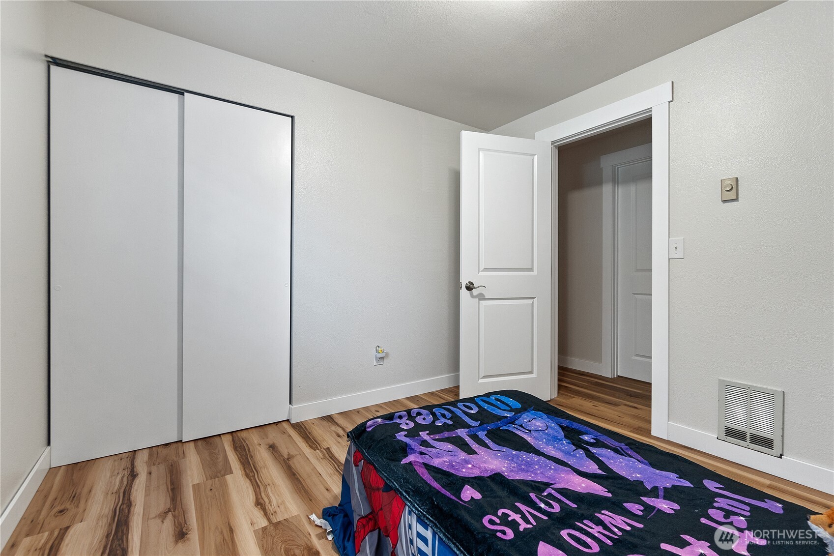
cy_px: 278
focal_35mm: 15
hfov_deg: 100.4
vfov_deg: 77.3
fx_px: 347
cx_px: 417
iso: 320
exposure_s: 1/13
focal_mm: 10
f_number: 5.6
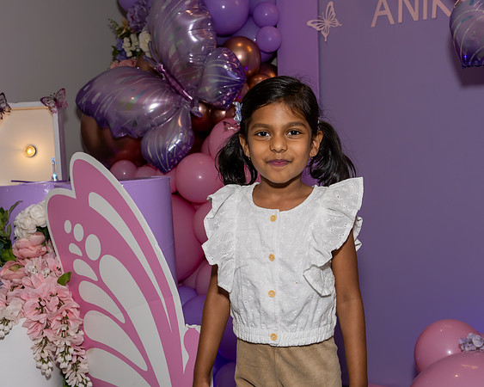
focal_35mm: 57
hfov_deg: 32.7
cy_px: 186
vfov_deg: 26.5
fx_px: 821
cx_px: 303
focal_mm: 32
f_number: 8
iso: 500
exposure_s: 1/250
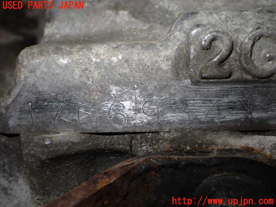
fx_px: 303
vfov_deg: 37.7
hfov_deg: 49.0
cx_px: 138
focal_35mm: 38
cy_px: 104
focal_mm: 6.83
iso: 320
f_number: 2.7
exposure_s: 1/160
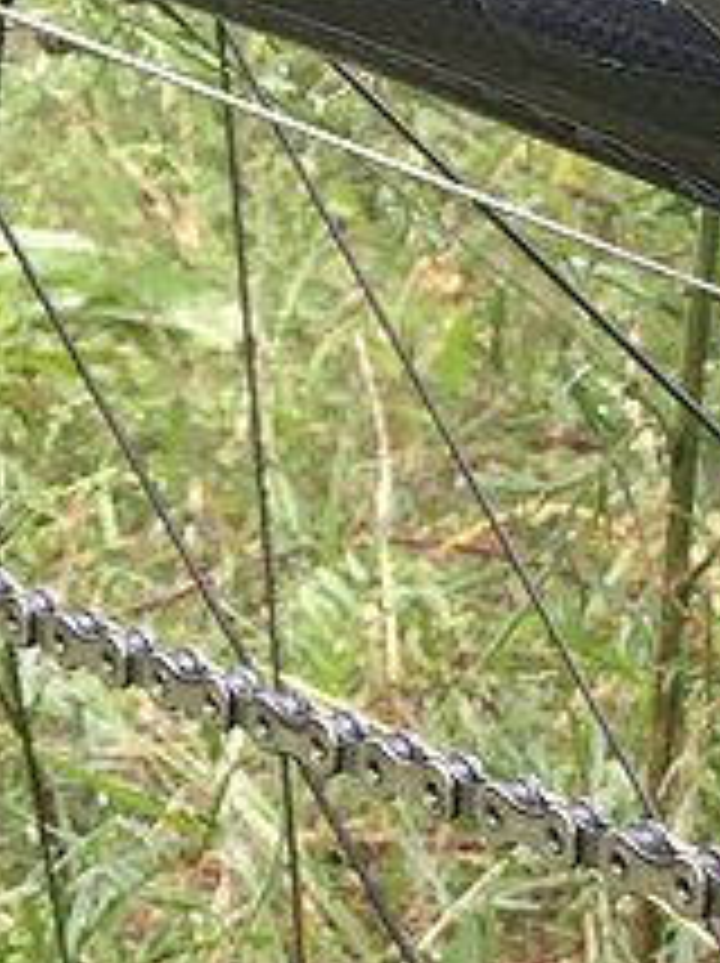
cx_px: 1804
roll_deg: -1.4
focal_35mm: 122
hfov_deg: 10.3
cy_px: 344
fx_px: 3390
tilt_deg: -15.9
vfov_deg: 16.1
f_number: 2.2
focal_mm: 4.15
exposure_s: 1/33
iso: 100
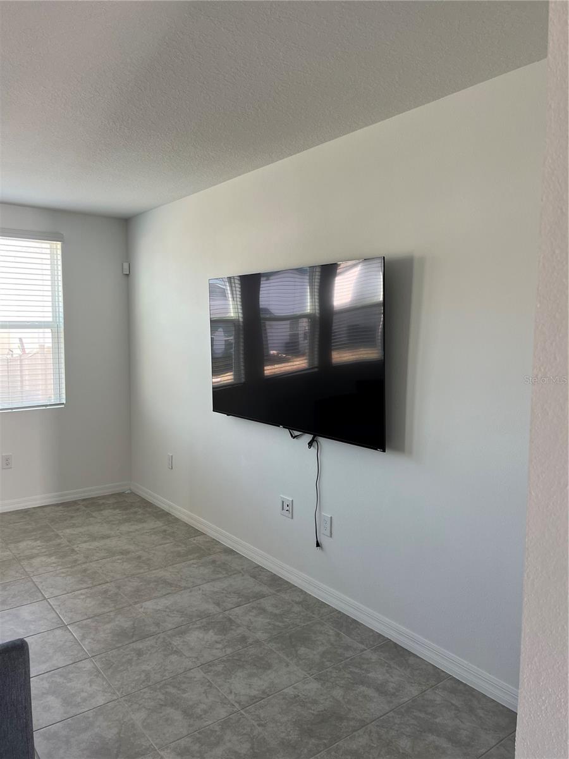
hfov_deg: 53.1
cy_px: 380
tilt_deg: -5.3
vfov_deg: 67.3
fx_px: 570
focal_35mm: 26
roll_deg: -0.6
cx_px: 284
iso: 64
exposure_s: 1/121
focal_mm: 5.7
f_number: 1.5
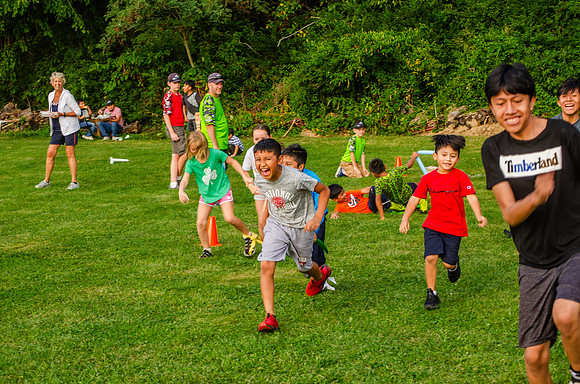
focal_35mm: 82
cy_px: 192
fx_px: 1326
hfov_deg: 24.7
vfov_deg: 16.5
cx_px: 290
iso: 200
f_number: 7.1
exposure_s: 1/200
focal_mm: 55
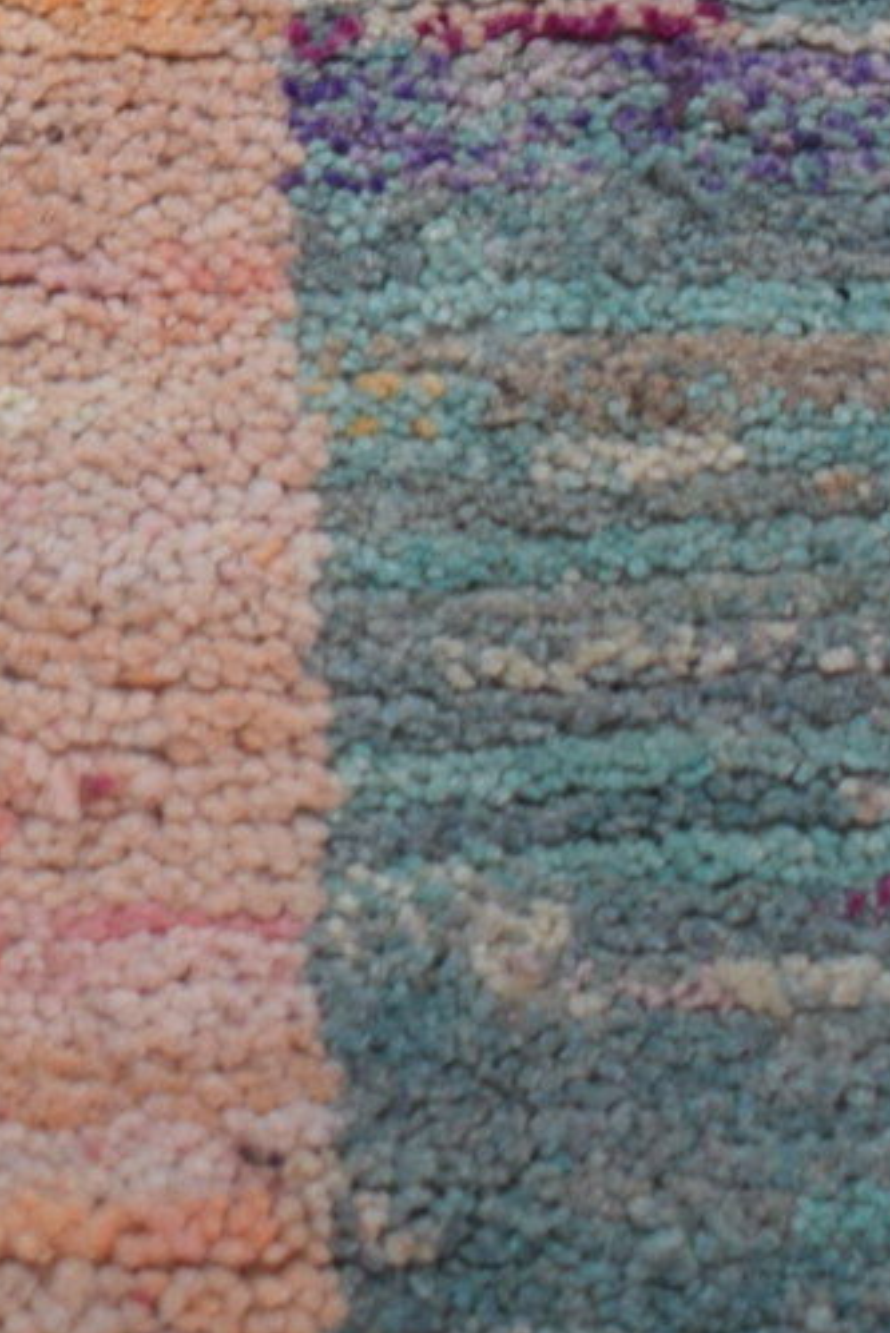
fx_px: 8004
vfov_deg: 9.1
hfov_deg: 6.1
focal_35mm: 216
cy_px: -1050
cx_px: -1098
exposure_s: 1/125
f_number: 3.8
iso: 100
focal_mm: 24
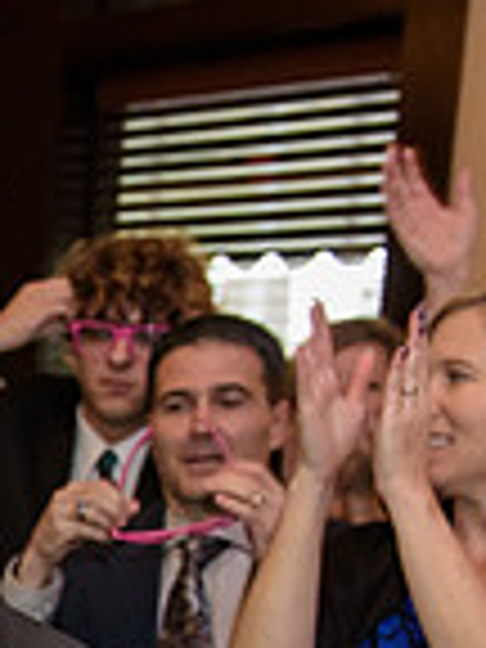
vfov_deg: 16.7
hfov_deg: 12.0
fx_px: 2097
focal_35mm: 112
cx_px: -441
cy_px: 821
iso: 1600
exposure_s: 1/125
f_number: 3.2
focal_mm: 29
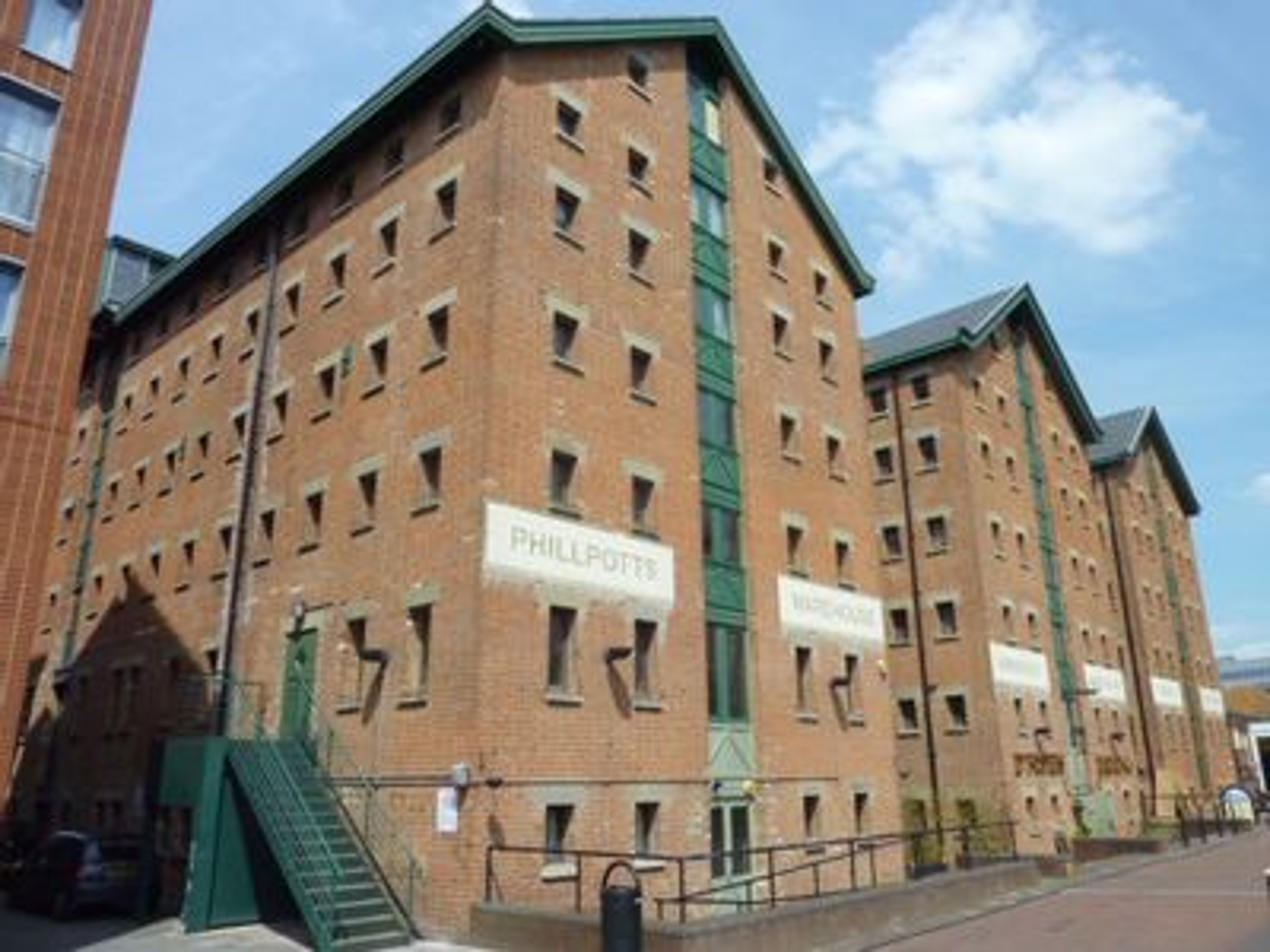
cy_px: 476
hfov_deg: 69.4
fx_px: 917
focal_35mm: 25
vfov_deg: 54.9
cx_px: 635
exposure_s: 1/500
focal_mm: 4.1
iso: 200
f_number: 5.6
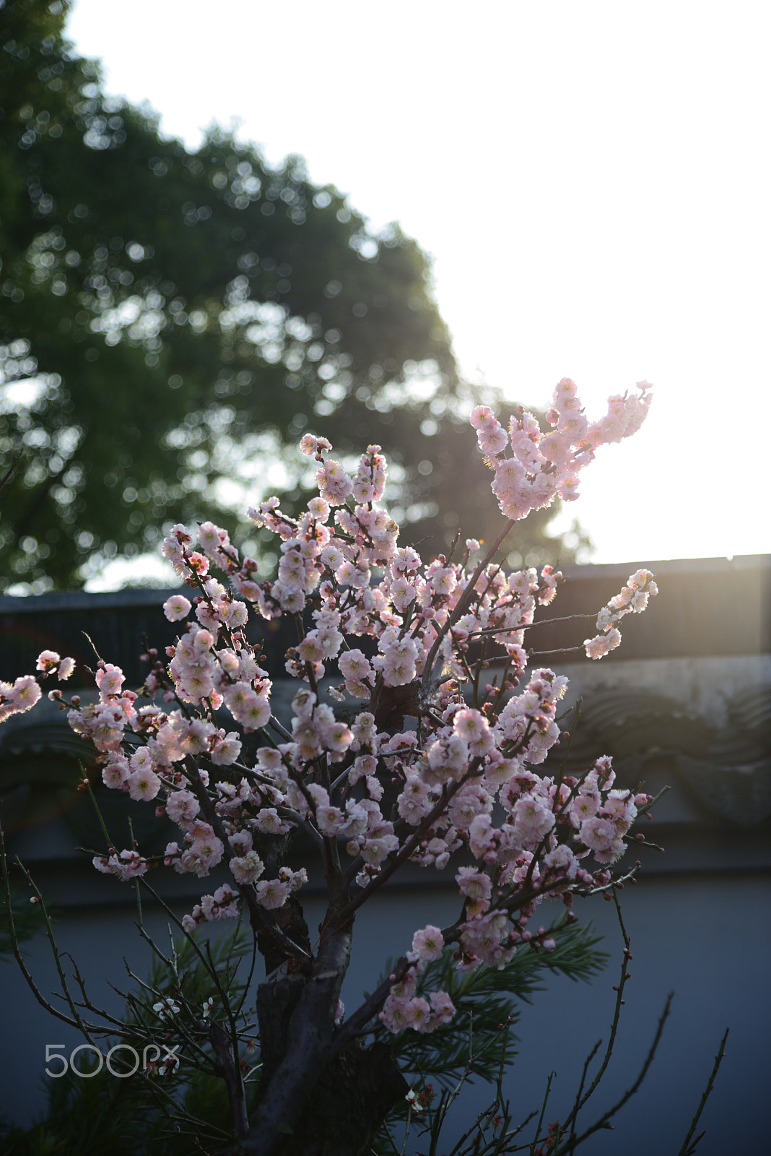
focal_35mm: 66
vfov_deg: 30.5
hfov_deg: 20.6
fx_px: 2118
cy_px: 578
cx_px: 386
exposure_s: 1/200
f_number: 4
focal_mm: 66
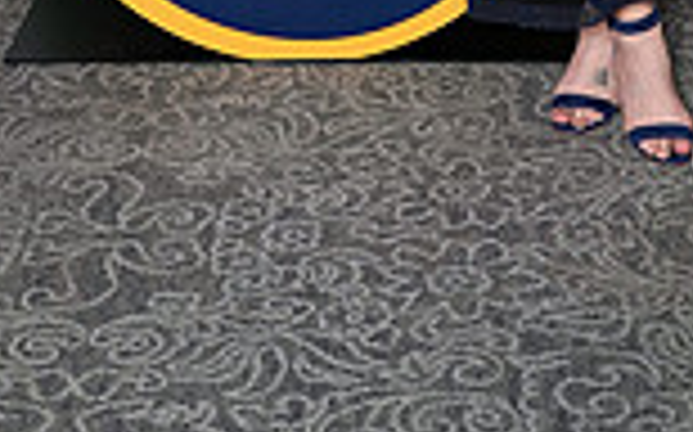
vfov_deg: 10.3
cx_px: 428
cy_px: -531
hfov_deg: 18.4
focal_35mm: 113
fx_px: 2133
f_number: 8
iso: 400
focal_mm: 38
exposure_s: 1/125
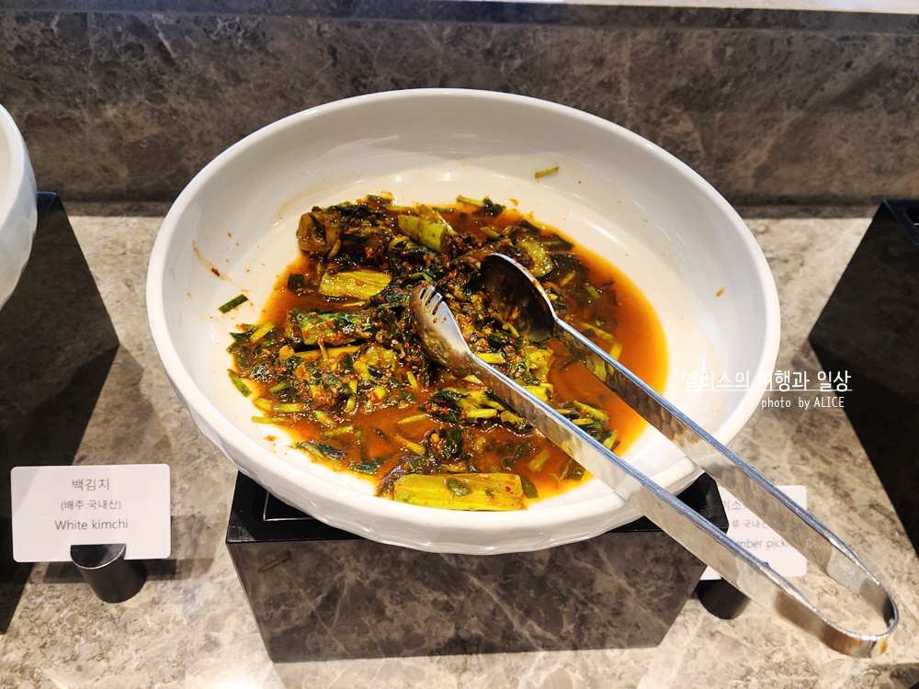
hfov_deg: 63.4
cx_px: 460
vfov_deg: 49.7
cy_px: 344
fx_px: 743
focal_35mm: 28
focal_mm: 5.9
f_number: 2
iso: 80
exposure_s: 1/59
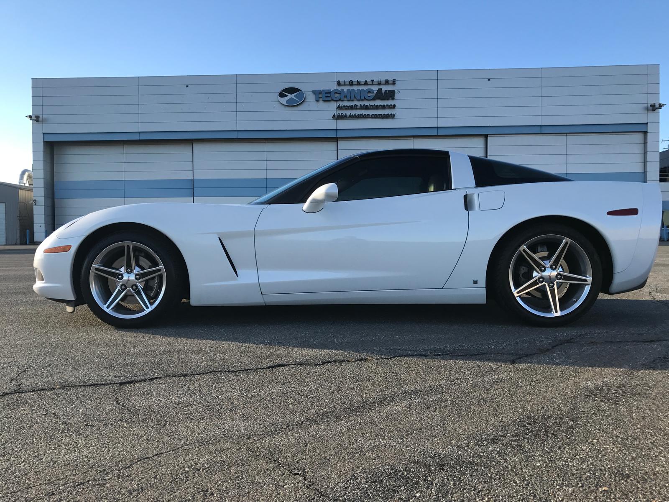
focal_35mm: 28
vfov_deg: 49.7
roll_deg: -0.1
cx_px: 334
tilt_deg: -0.3
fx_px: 541
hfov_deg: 63.4
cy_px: 251
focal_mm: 3.99
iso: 20
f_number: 1.8
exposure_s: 1/772
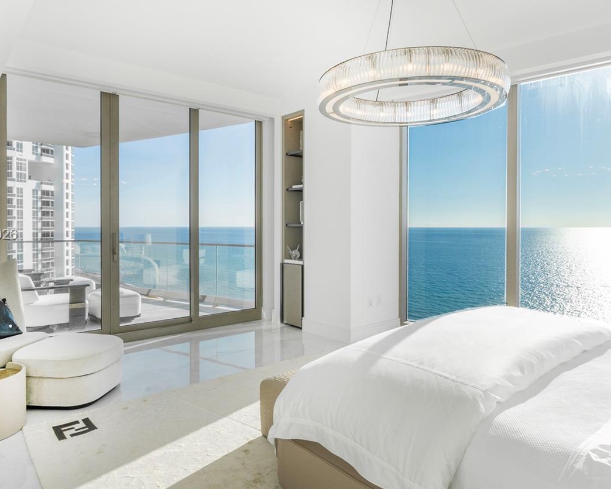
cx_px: 303
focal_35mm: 24
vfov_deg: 59.4
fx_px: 429
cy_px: 235
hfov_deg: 70.9
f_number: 10
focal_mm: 11
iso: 250
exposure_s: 1/800
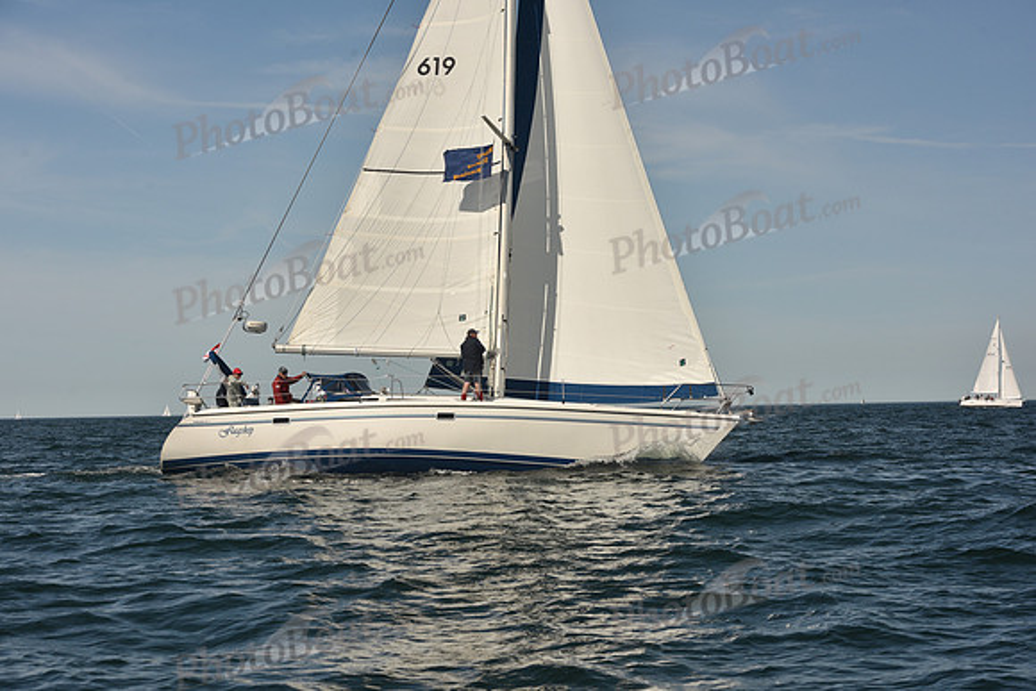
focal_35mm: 70
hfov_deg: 28.8
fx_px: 2015
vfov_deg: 19.5
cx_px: 518
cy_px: 346
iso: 250
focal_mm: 70
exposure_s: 1/640
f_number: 9
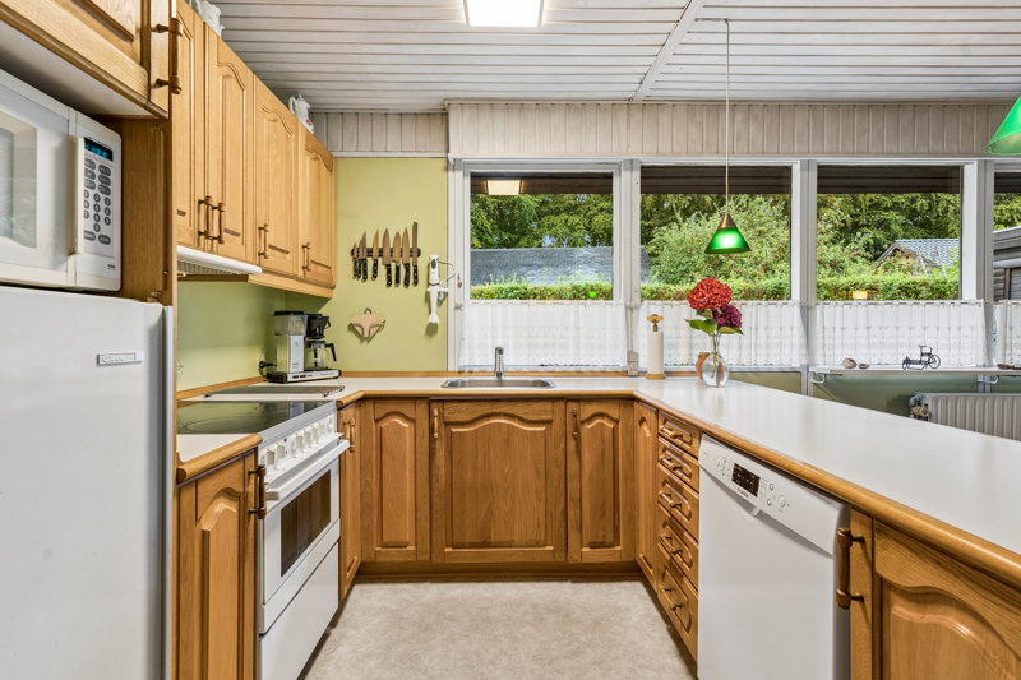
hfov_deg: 91.6
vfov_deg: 68.9
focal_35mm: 18
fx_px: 496
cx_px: 510
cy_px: 340
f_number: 8
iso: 200
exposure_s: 1/4
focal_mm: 17.5
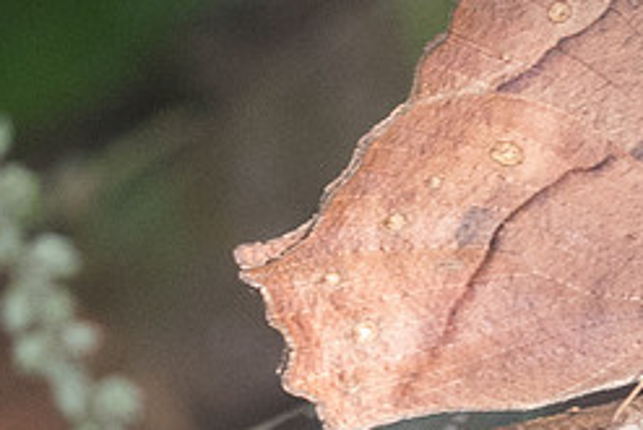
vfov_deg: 0.8
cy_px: 345
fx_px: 31113
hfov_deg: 1.2
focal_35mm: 1741
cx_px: 582
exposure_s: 1/250
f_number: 7.1
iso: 800
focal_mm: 150
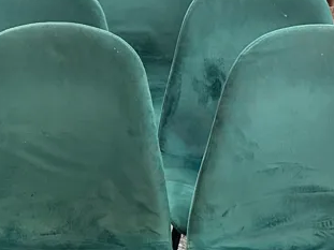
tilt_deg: -28.1
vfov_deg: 18.2
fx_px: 762
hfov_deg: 24.2
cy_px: 247
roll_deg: +0.4
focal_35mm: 79
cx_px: 48
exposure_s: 1/50
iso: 400
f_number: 1.78
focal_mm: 6.86
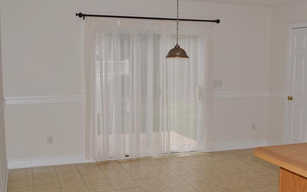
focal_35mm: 46
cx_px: 181
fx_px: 385
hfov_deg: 43.3
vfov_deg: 28.0
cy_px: 107
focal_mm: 22
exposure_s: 1/200
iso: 100
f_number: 5.6
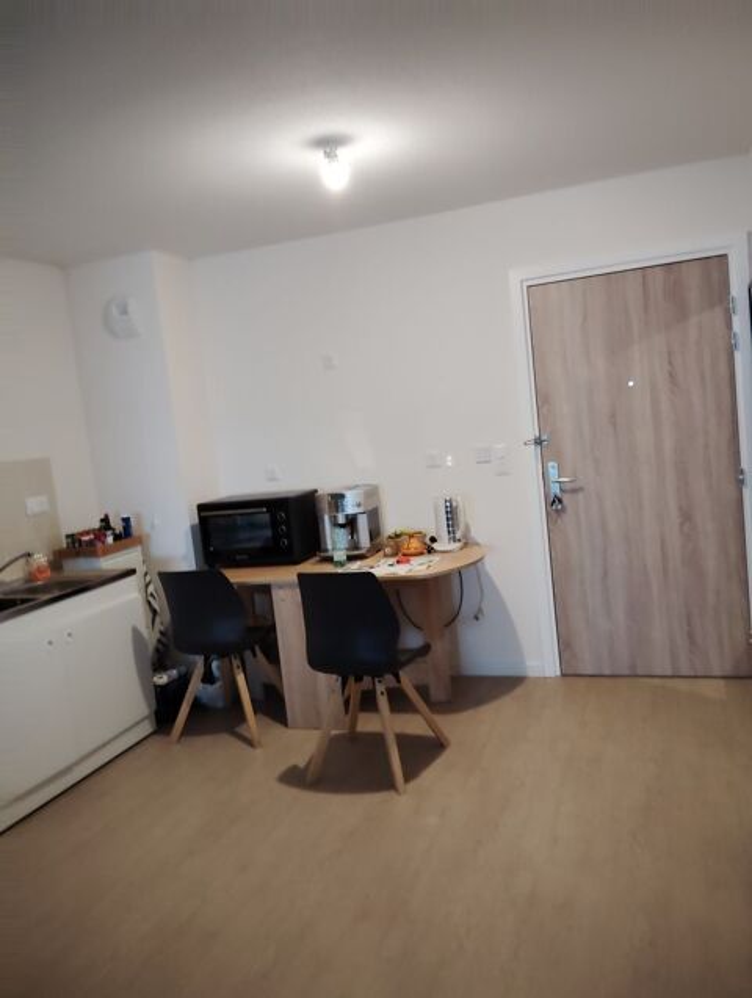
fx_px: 809
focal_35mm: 28
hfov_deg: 49.9
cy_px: 499
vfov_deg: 63.4
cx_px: 376
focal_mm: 4.22
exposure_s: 1/33.3
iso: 1098
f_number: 1.8
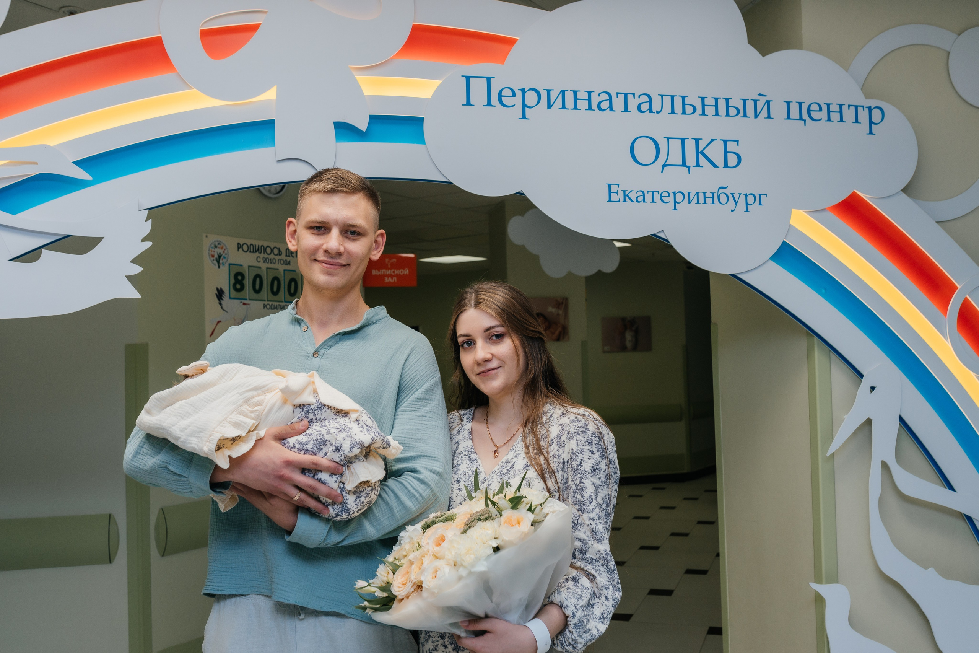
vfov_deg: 37.9
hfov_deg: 54.4
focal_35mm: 35
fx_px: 952
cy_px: 326
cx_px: 490
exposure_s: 1/160
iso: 640
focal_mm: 35
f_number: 5.6
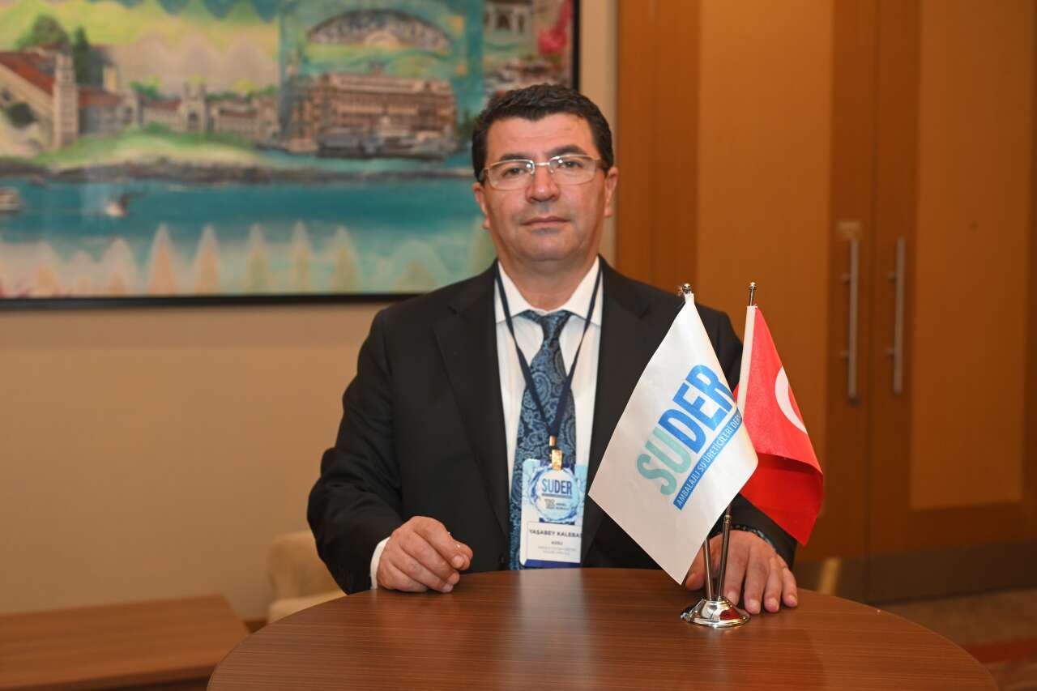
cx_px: 518
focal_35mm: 45
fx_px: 1296
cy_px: 346
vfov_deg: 29.9
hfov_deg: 43.6
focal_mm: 45
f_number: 4
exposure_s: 1/60
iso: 640
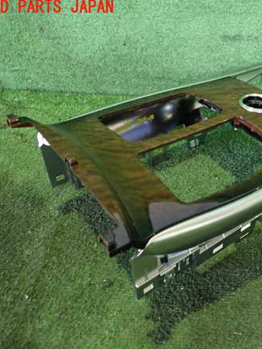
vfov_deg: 53.9
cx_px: 207
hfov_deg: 40.2
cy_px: 176
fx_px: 343
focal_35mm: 34
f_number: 2
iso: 640
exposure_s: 1/30
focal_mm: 4.5
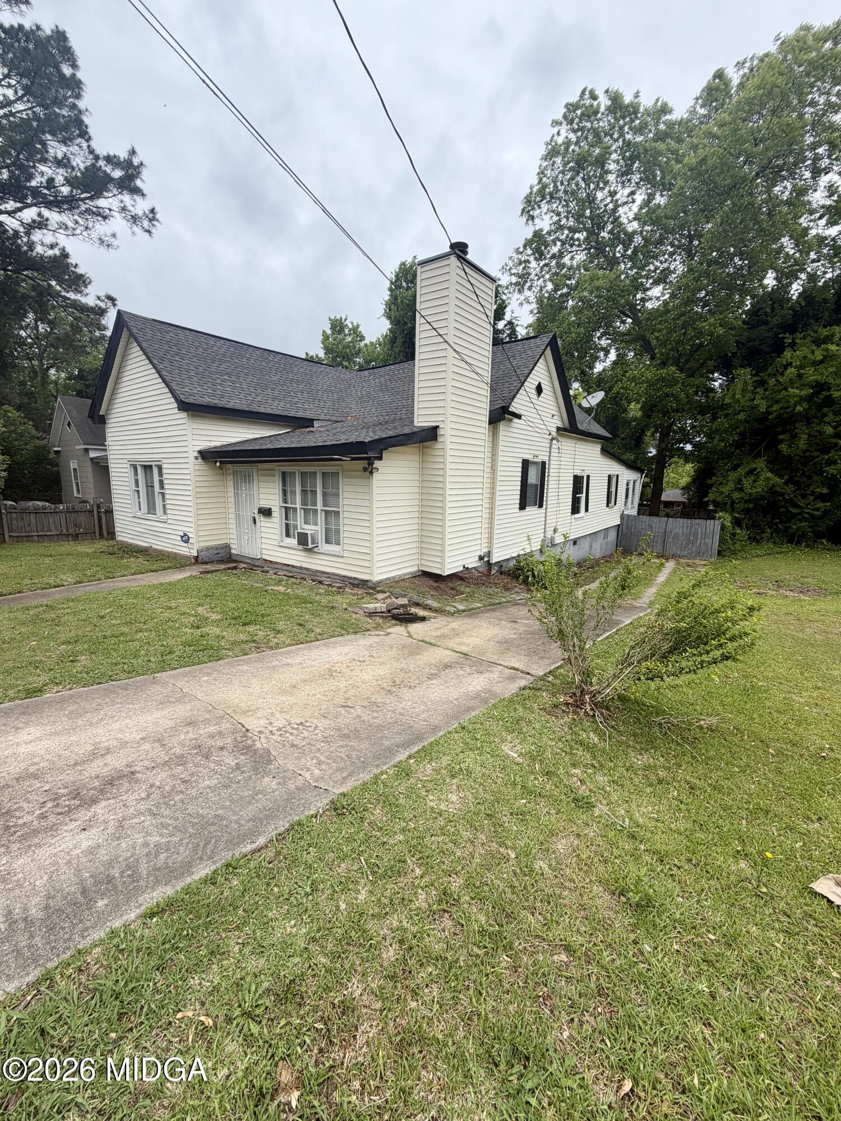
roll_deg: -0.2
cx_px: 420
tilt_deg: -11.3
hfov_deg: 85.7
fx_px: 454
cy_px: 560
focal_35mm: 14
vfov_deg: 102.1
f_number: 2.2
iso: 20
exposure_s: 1/770
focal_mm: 2.22
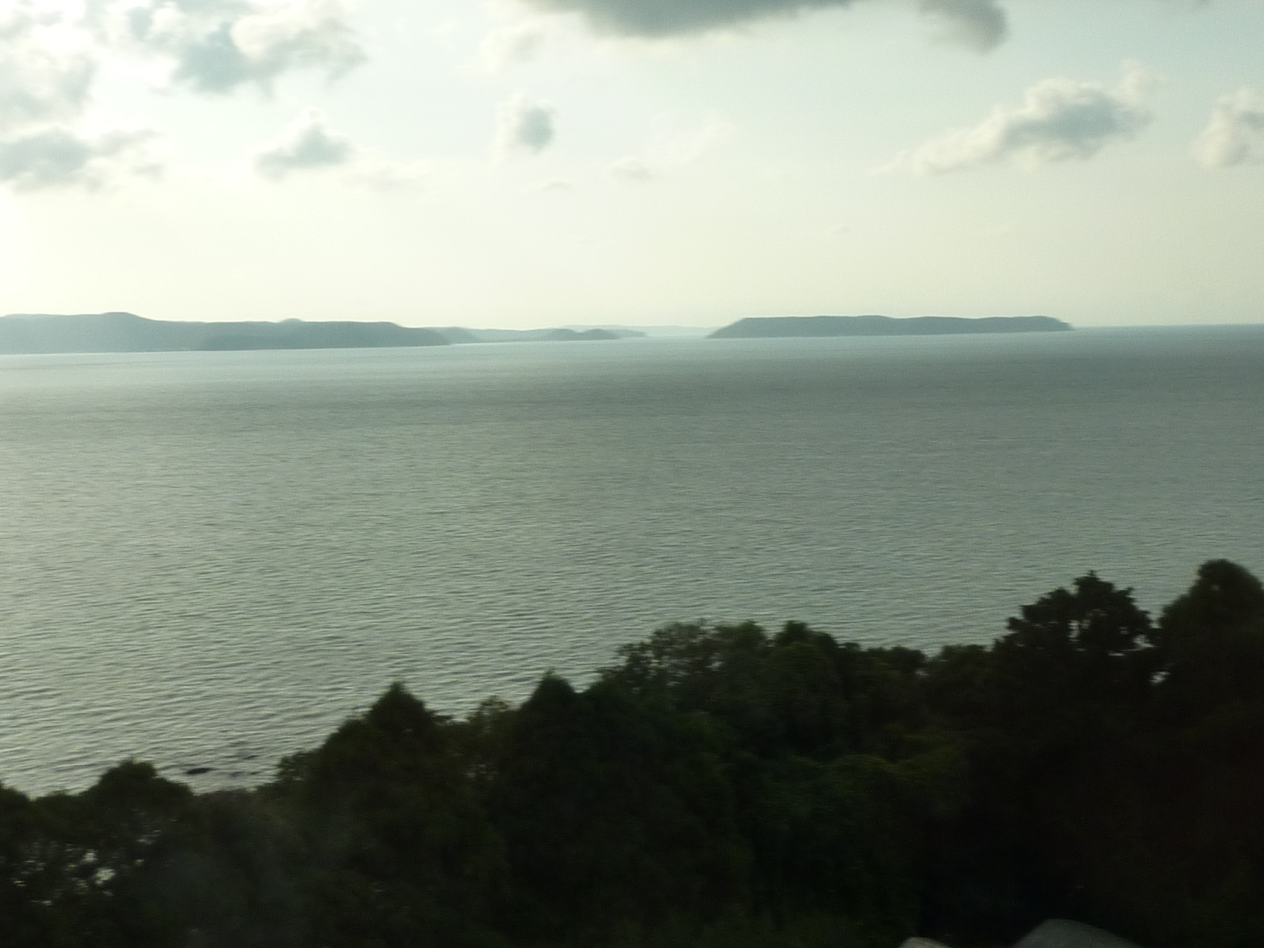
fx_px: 2008
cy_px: 474
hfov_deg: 34.9
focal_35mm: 55
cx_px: 632
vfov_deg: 26.6
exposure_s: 1/500
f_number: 5
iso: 125
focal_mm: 5
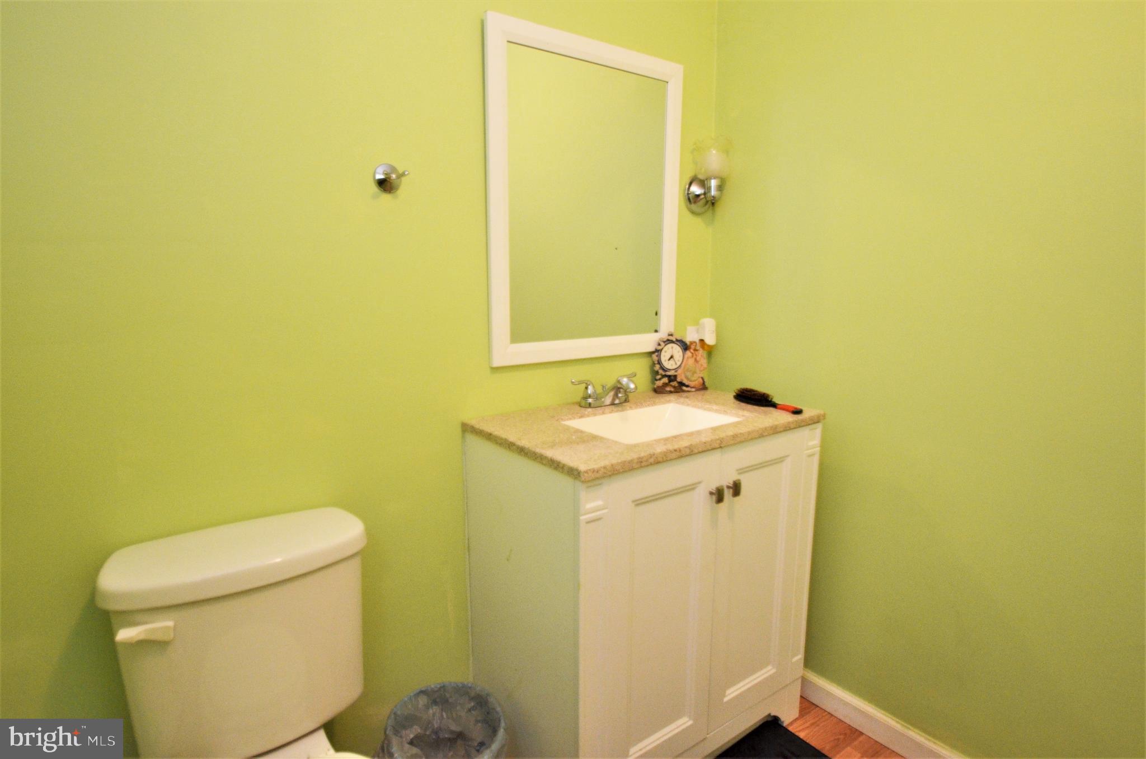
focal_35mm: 18
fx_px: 572
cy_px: 380
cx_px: 573
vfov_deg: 67.1
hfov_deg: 90.1
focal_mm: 12
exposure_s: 1/60
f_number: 4
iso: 1100
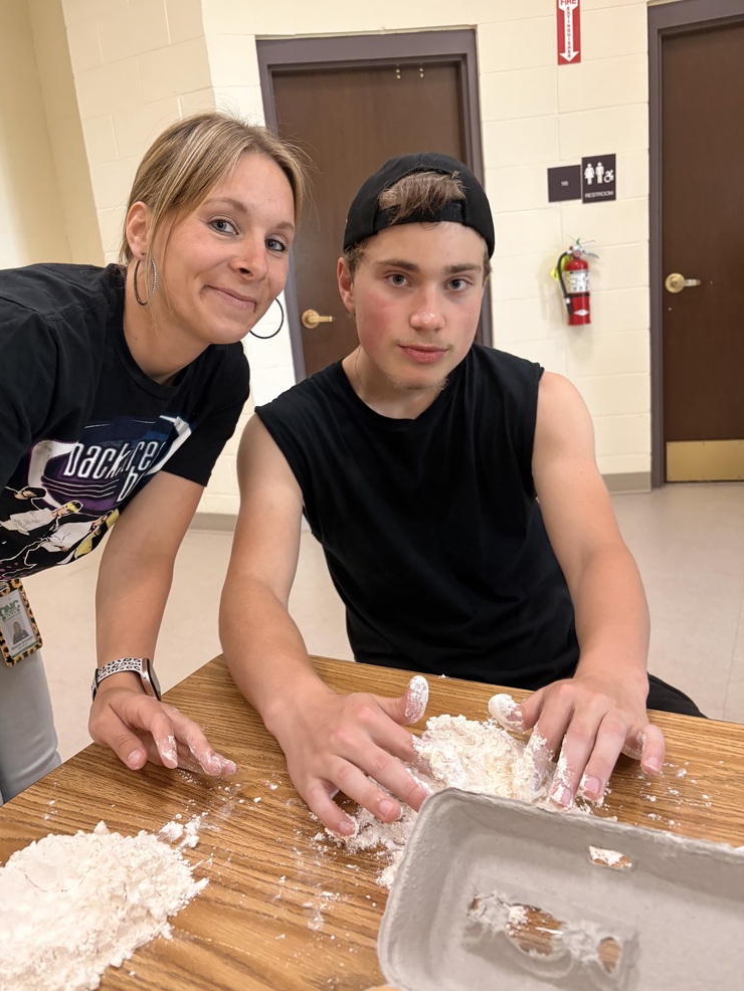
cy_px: 482
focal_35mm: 27
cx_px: 361
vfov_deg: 65.3
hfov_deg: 51.4
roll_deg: +4.9
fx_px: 773
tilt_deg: -12.1
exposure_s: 1/60
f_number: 1.6
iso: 250
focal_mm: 5.96
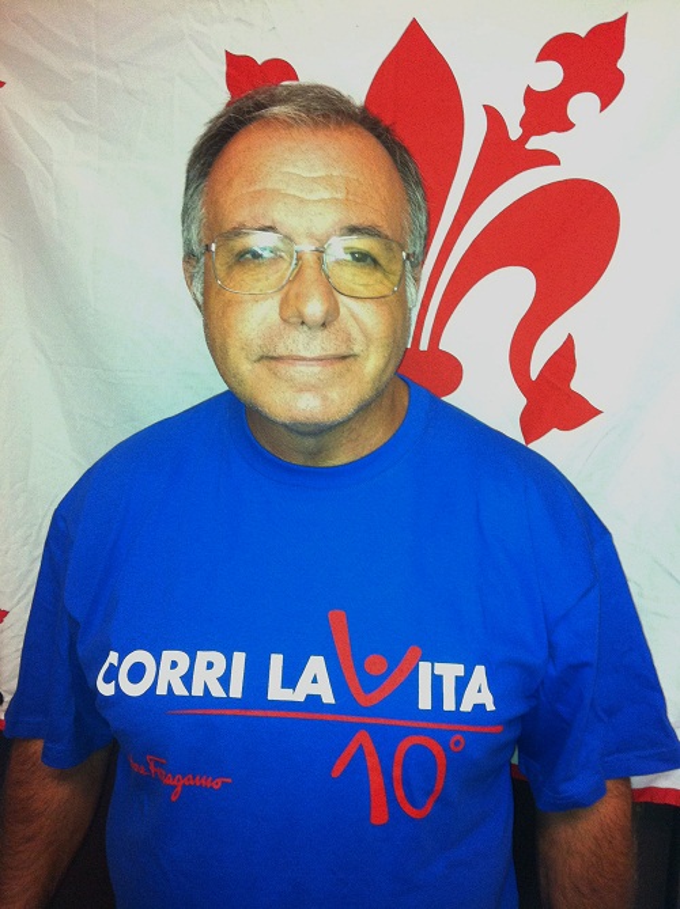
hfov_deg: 40.6
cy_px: 454
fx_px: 919
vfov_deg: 52.7
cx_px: 340
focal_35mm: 35
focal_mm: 3.85
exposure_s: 1/15
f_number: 2.8
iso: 250
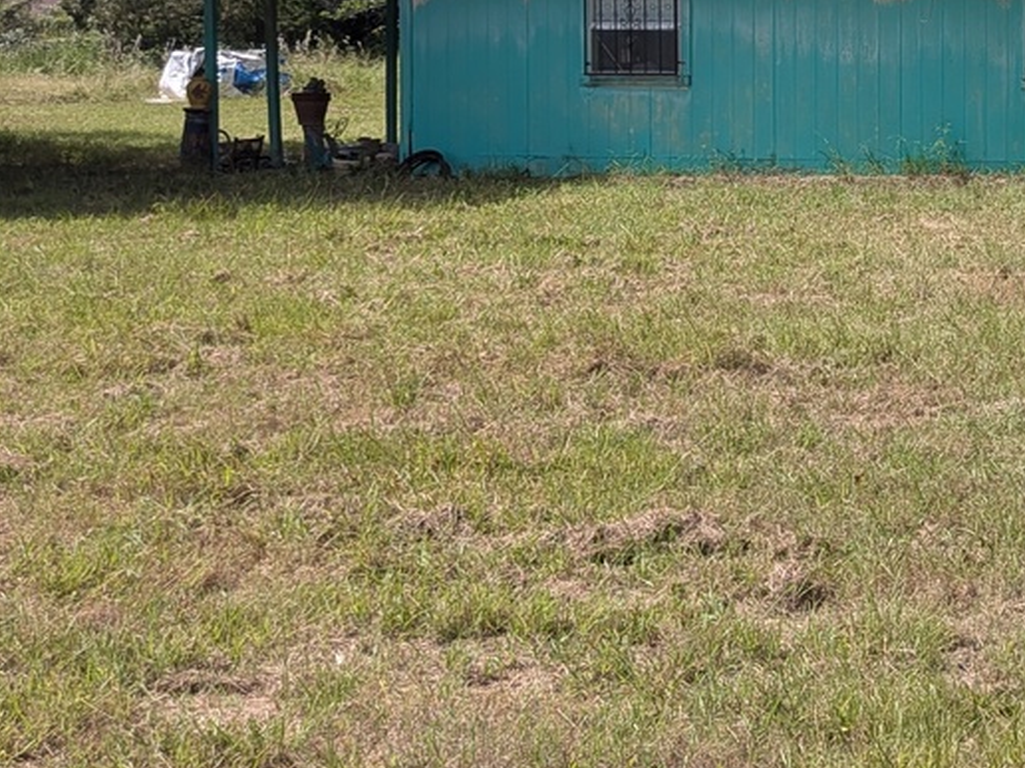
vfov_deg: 21.6
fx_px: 1984
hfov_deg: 25.5
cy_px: 115
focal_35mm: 67
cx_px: 1281
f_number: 1.7
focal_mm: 4.53
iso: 30
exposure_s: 1/1495
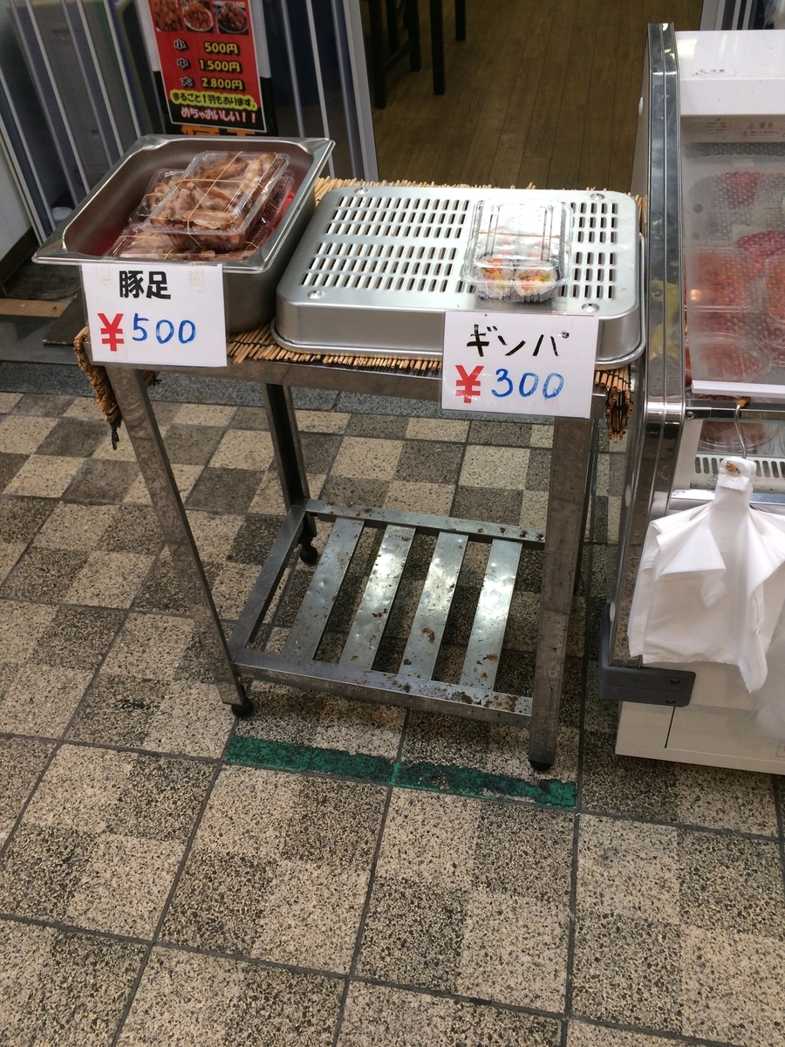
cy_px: 524
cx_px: 392
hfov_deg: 48.2
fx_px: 877
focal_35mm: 29
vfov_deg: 61.7
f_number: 2.2
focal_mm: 4.15
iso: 64
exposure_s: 1/120
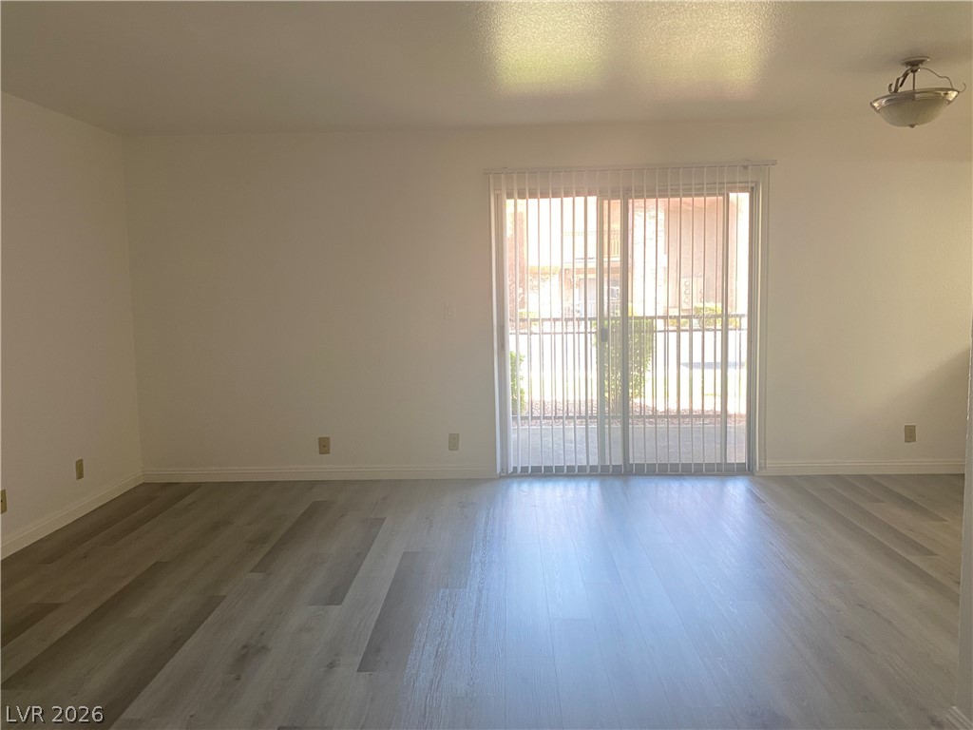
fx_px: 731
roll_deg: +0.5
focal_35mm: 26
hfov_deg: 67.3
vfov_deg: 53.1
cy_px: 365
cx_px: 486
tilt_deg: -5.8
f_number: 1.8
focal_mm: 4.25
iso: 100
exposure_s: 1/60
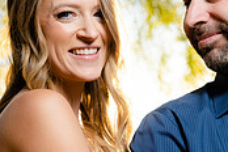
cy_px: 102
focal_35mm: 160
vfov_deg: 8.6
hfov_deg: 12.8
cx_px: 136
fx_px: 1013
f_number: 4
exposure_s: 1/250
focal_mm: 48
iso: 50
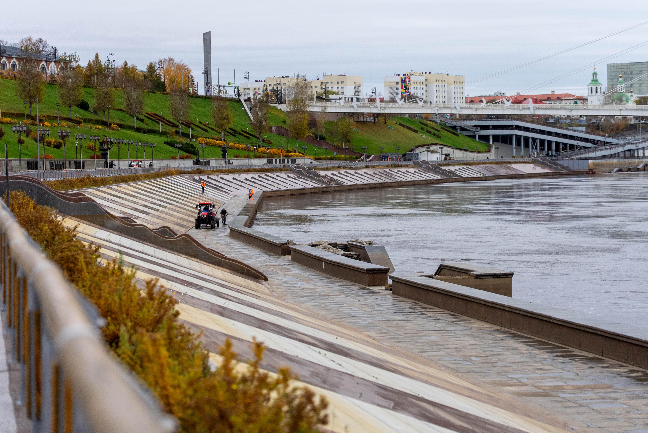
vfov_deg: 13.3
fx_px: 1855
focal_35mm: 103
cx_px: 324
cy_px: 216
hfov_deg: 19.8
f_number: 4
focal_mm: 103
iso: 1250
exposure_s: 1/640
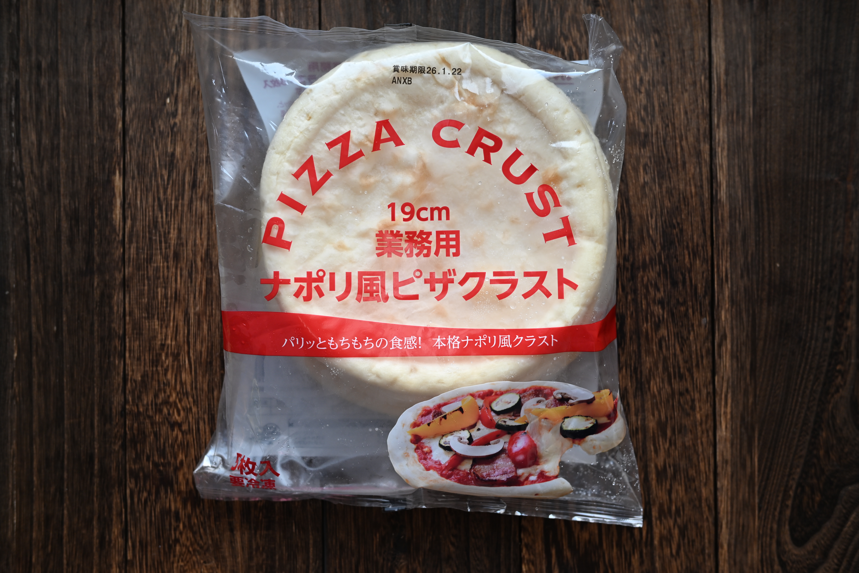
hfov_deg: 48.5
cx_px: 430
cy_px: 286
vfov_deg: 33.4
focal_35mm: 40
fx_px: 954
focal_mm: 40
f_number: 4
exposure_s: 1/250
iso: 400
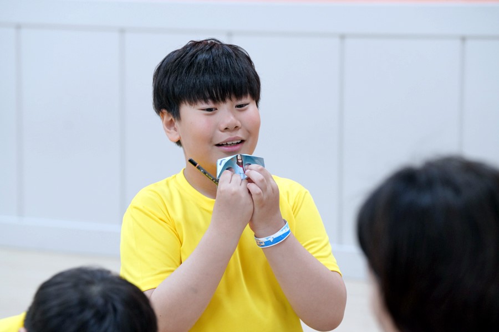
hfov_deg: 15.5
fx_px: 1830
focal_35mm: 132
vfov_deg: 10.4
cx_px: 250
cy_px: 166
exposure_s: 1/160
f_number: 4
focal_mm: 132
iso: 2000
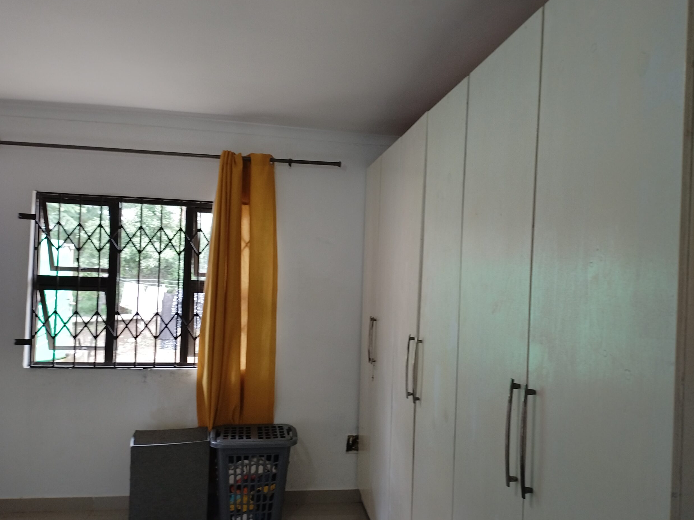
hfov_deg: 65.3
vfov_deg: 51.4
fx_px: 541
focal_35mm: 27
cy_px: 262
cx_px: 346
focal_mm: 4.25
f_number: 1.8
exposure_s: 1/20
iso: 145
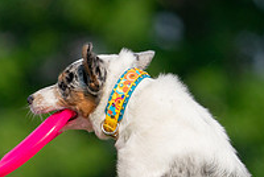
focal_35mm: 1435
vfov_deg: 1.0
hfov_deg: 1.4
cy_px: 254
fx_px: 10539
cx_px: 123
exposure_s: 1/4000
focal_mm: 496
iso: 800
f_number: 6.3
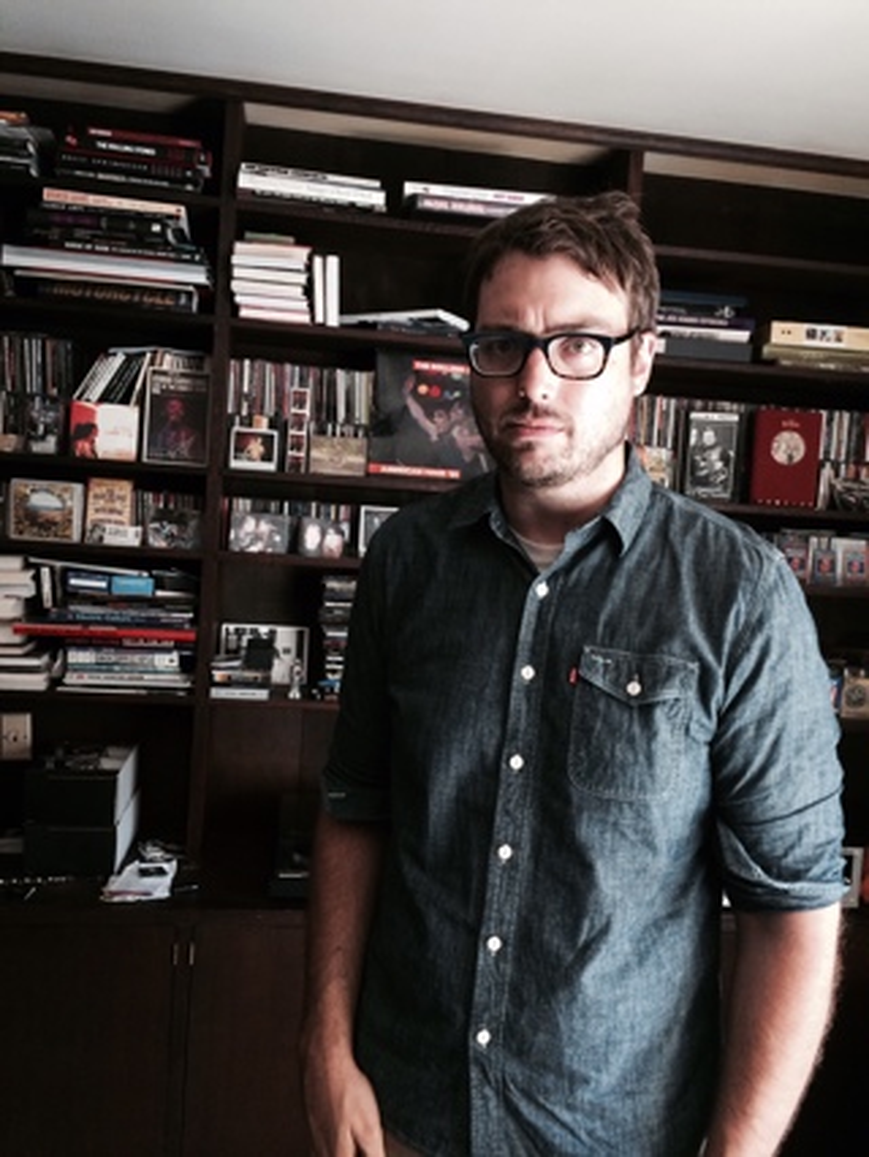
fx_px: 1003
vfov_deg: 59.9
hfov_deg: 46.8
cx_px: 434
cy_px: 578
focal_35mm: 30
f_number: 2.2
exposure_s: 1/30
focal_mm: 4.12
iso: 160
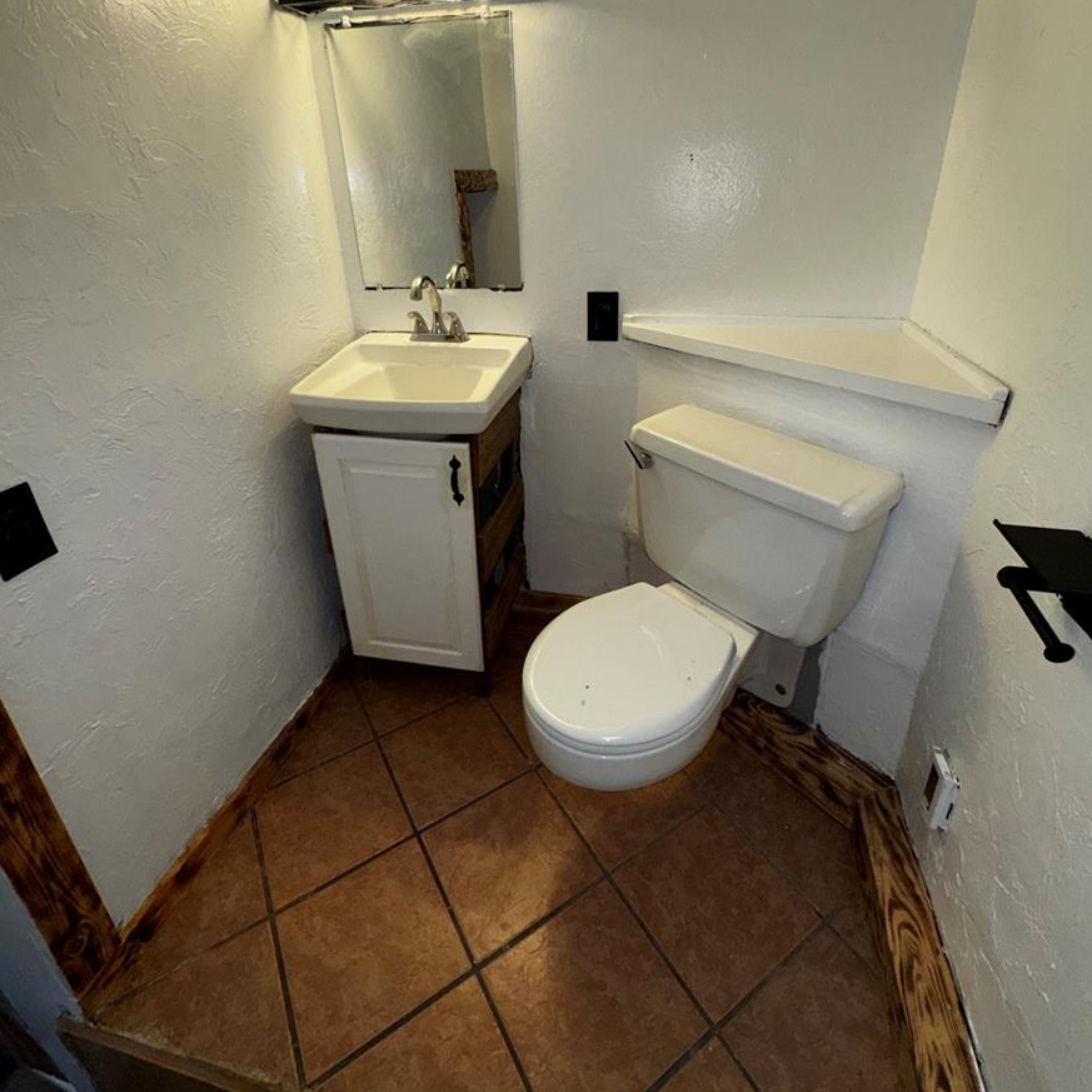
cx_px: 558
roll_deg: +1.0
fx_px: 607
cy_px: 459
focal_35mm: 17
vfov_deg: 83.3
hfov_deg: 84.0
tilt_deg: -25.6
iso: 64
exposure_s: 1/122
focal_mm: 2.22
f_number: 2.2
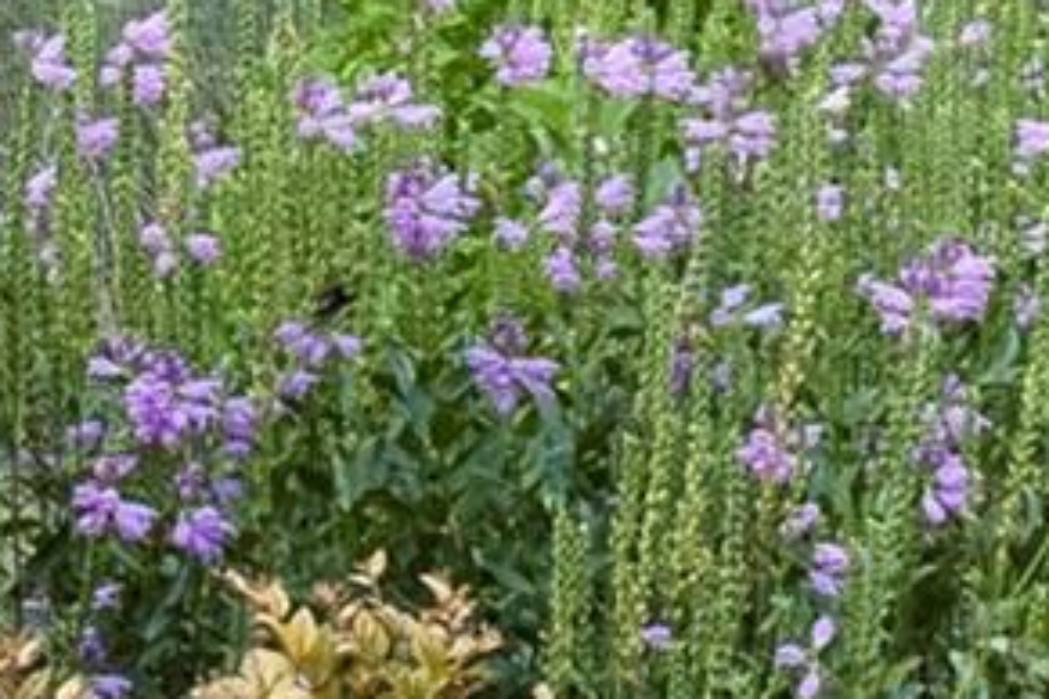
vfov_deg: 8.0
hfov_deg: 11.5
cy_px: -261
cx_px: 1680
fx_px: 4924
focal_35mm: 169
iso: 1600
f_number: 11
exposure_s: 1/20
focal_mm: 16
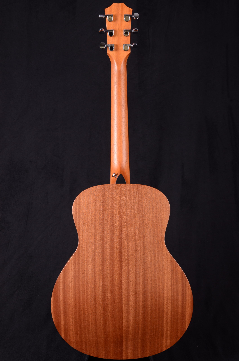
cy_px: 180
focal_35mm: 45
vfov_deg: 43.7
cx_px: 120
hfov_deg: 29.7
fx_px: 450
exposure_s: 1/200
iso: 200
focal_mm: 30
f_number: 13
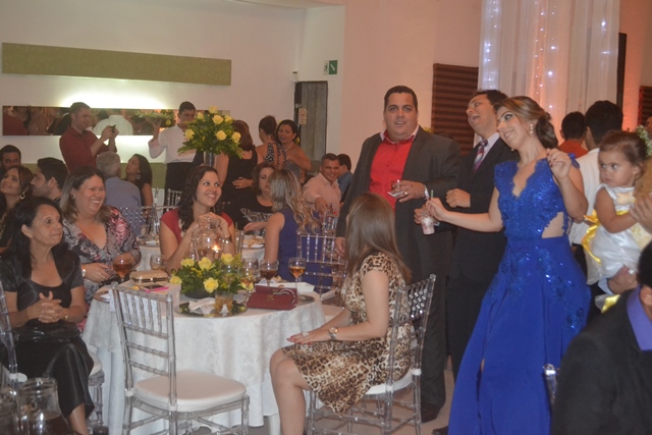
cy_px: 218
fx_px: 869
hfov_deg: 41.1
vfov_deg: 28.1
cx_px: 326
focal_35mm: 48
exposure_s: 1/60
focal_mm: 32
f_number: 4.8
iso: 3200
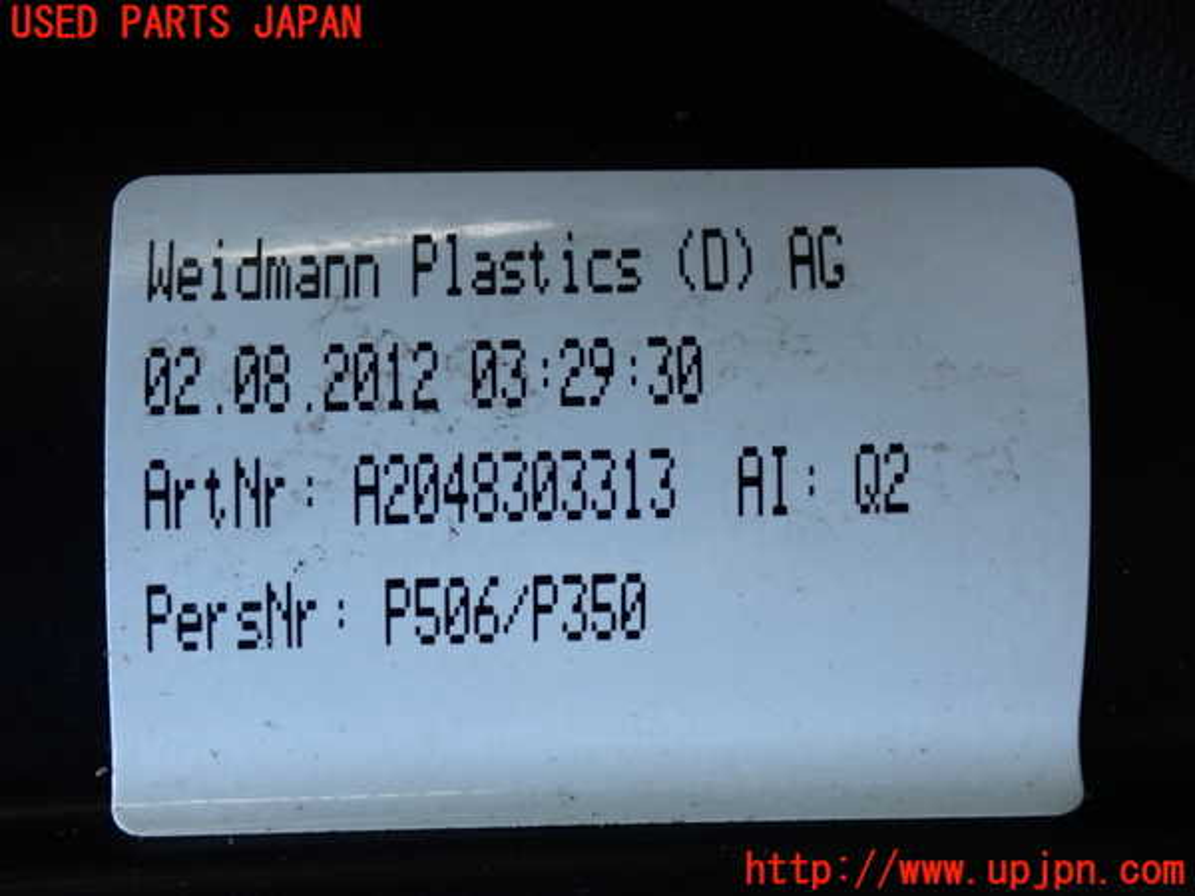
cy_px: 448
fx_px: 2451
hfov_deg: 27.4
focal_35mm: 71
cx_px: 598
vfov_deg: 20.7
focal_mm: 12.73
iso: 320
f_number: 3.9
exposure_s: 1/125
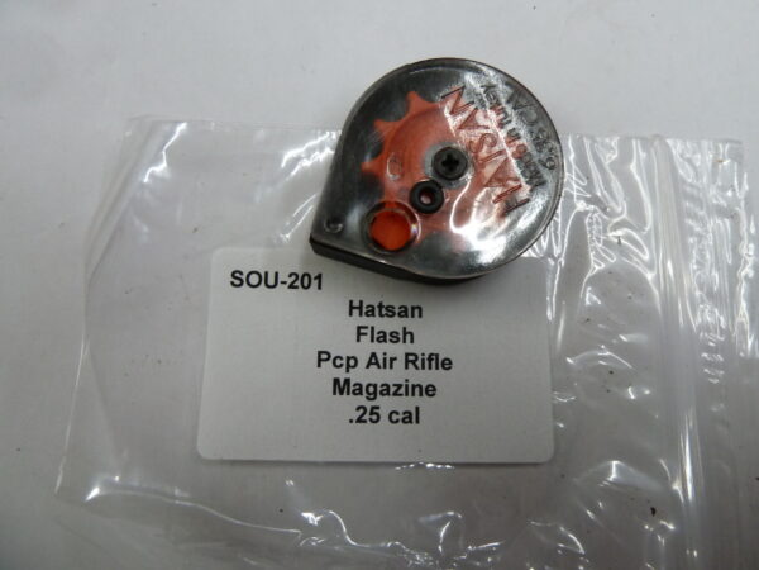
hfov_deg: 69.4
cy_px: 285
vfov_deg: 54.9
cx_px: 380
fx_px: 548
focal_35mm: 25
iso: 250
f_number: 3.3
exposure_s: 1/30
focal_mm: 4.1
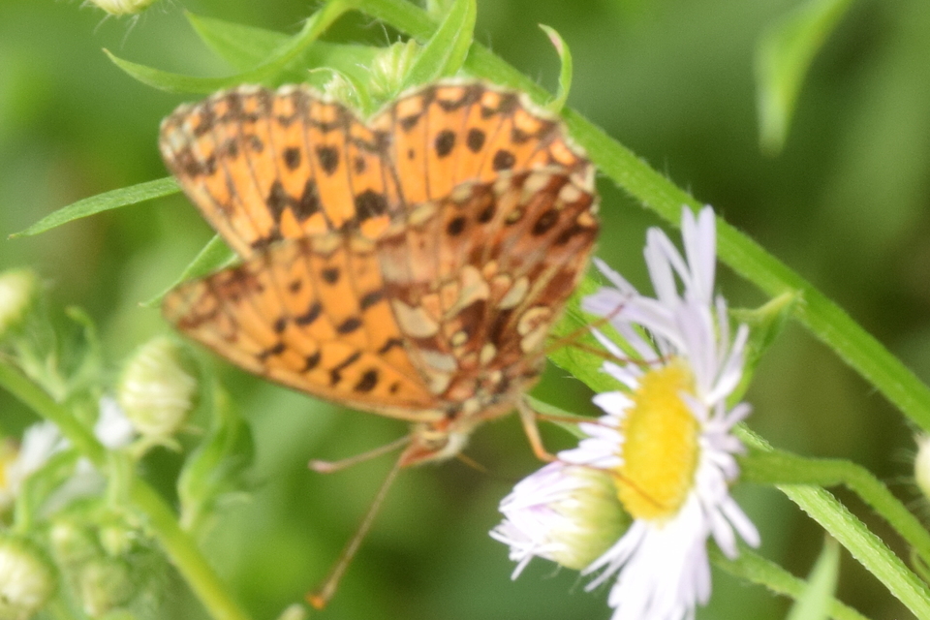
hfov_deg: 9.8
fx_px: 5425
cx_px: 465
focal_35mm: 210
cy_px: 310
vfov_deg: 6.5
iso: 400
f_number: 16
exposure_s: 1/160
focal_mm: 140
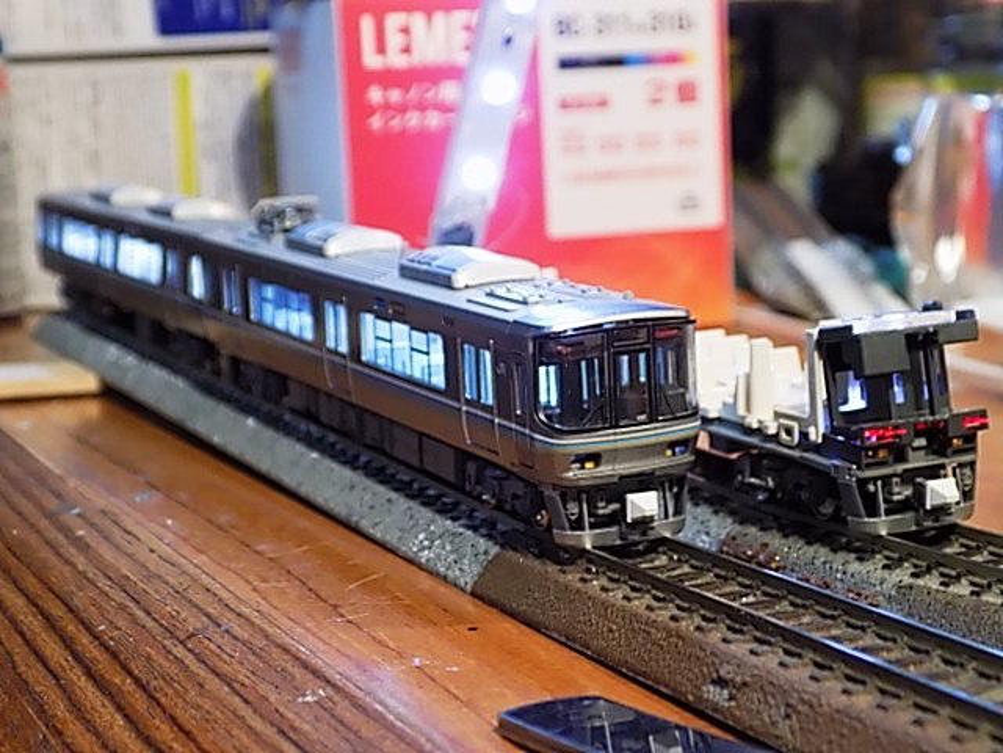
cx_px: 502
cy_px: 376
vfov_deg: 22.6
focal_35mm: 65
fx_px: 1883
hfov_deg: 29.8
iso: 400
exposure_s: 1/25
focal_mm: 11.5
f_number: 4.1
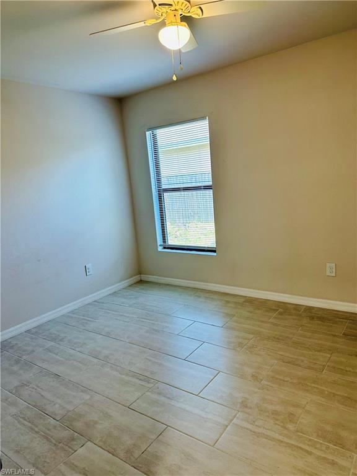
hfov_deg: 56.8
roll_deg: +5.0
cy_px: 238
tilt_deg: -10.0
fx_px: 330
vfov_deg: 71.6
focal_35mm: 24
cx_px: 178
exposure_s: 1/120
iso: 160
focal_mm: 6.86
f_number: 1.78
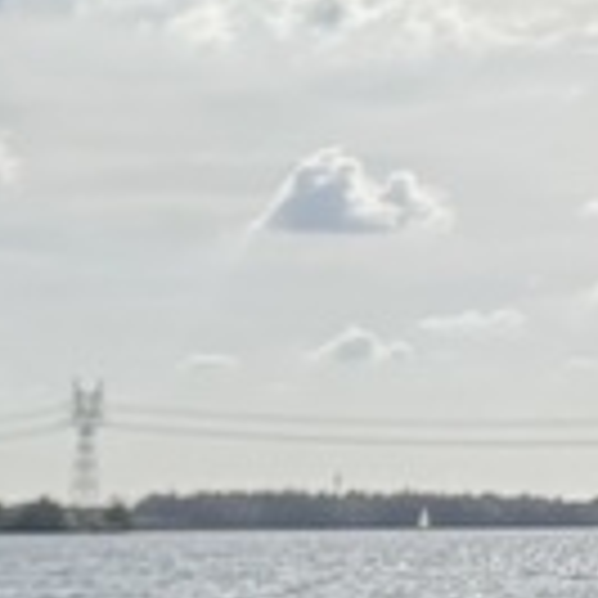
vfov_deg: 9.0
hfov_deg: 6.6
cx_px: -2019
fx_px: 3733
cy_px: 859
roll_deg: -0.3
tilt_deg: -4.1
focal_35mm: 191
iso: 80
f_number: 1.78
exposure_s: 1/8130
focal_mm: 6.76
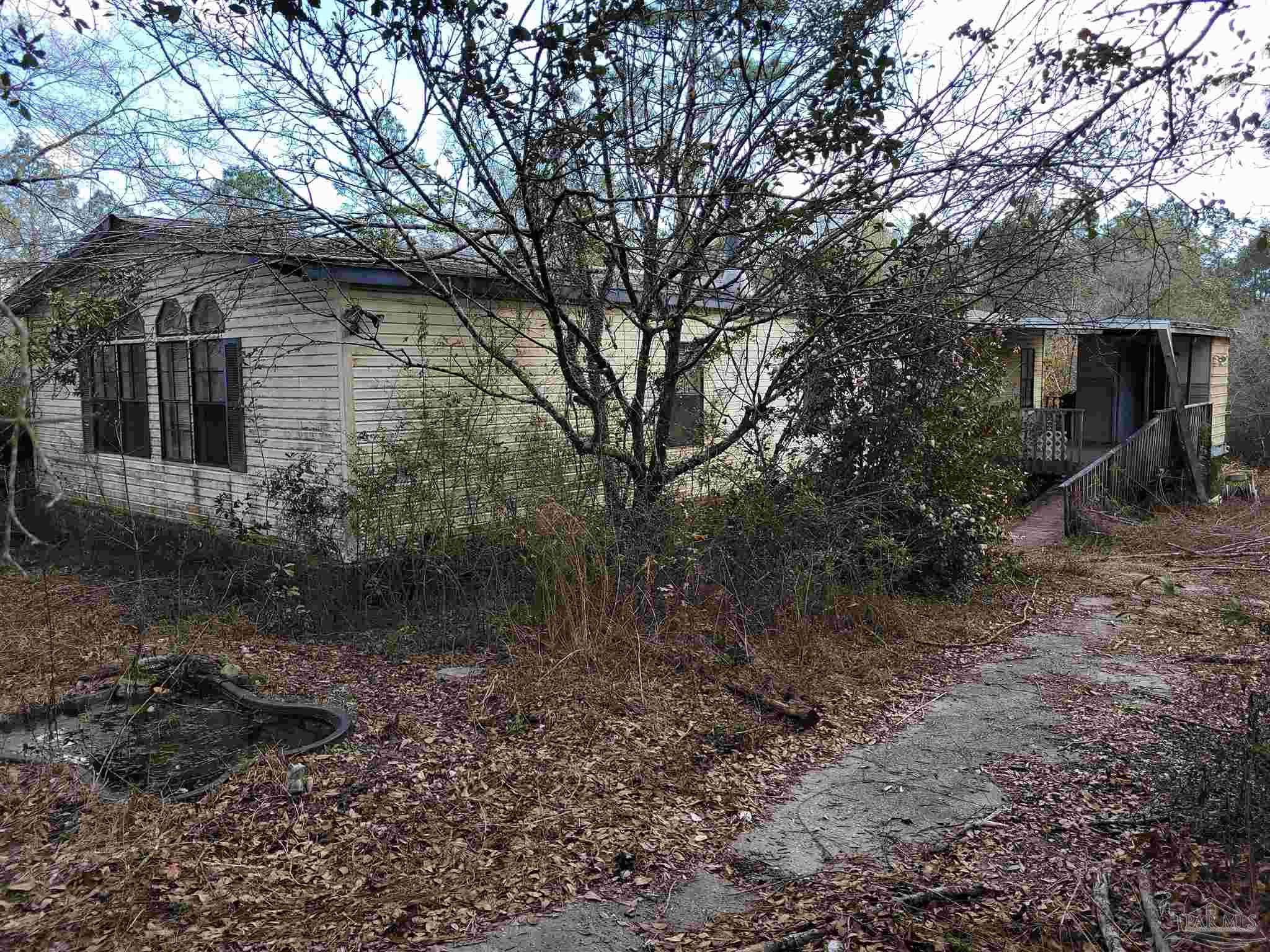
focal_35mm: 26
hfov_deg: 67.3
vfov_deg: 53.1
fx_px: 954
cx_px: 635
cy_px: 476
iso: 40
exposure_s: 1/360
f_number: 1.8
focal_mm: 5.4
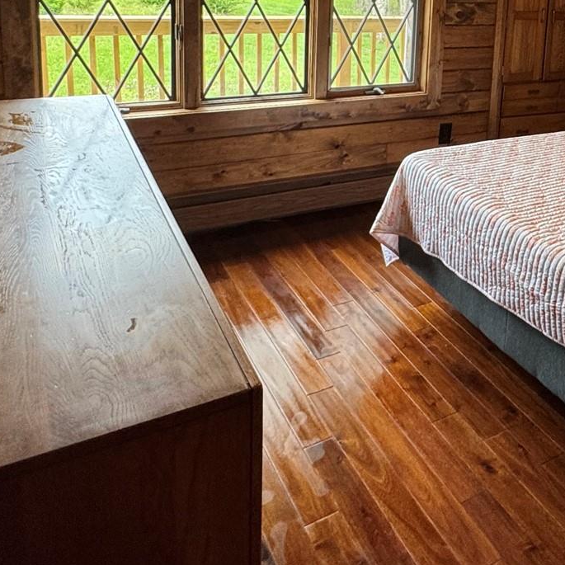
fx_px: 683
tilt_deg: -9.7
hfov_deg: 41.1
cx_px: 518
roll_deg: -5.4
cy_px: 73
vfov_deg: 41.8
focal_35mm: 37
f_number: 2.2
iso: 200
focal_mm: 2.22
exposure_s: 1/120
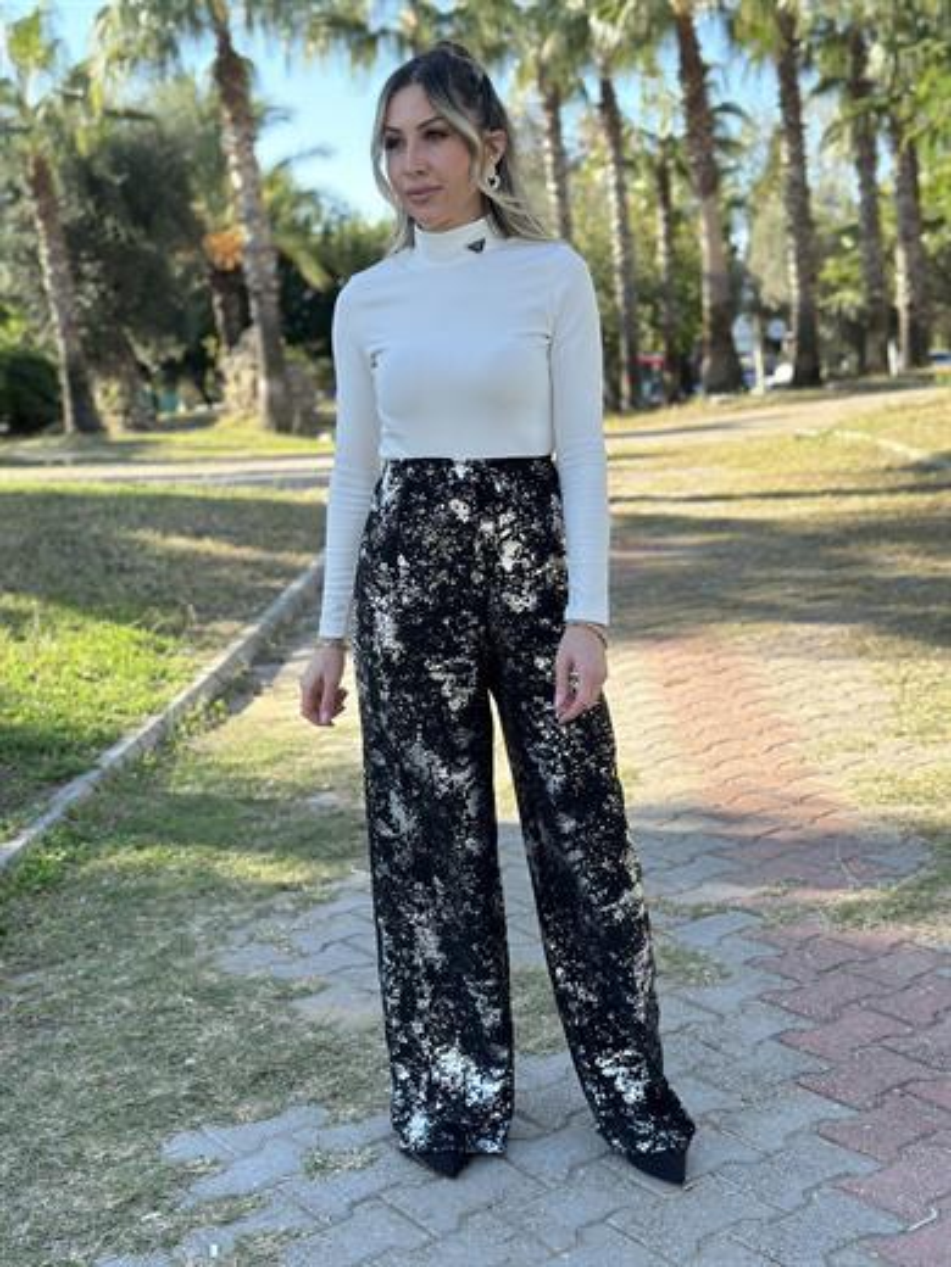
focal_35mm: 48
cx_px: 476
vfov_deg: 39.7
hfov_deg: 30.3
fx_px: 1758
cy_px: 634
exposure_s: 1/911
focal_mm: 6.86
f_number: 1.78
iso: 80
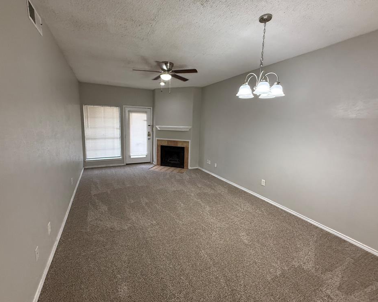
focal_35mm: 15
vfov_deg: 84.0
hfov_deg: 96.7
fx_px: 168
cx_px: 179
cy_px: 147
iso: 320
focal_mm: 2.22
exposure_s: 1/120
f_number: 2.2
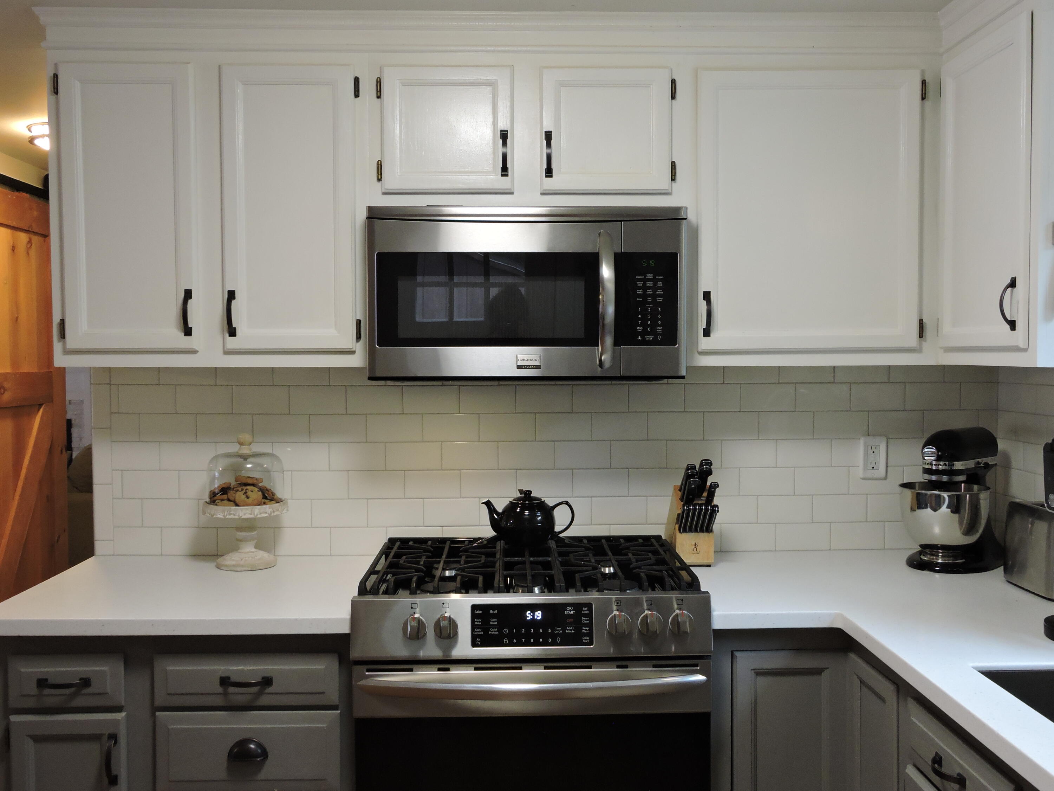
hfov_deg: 55.4
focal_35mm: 33
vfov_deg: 42.9
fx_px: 1005
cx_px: 527
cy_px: 396
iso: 400
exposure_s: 1/30
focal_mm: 5.9
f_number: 3.6
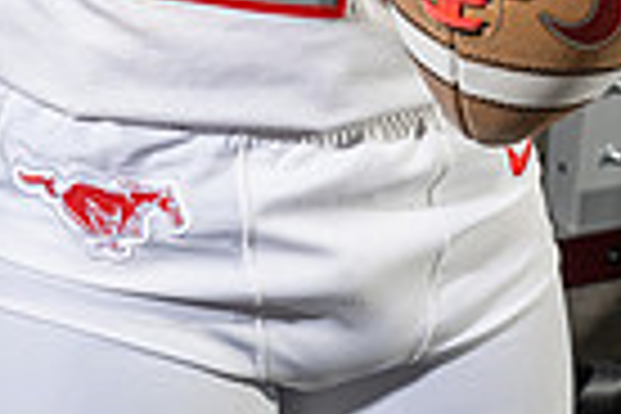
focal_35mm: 134
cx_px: 292
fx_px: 2311
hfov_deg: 15.3
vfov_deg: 9.3
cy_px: -540
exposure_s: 1/250
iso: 320
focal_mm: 41
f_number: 8
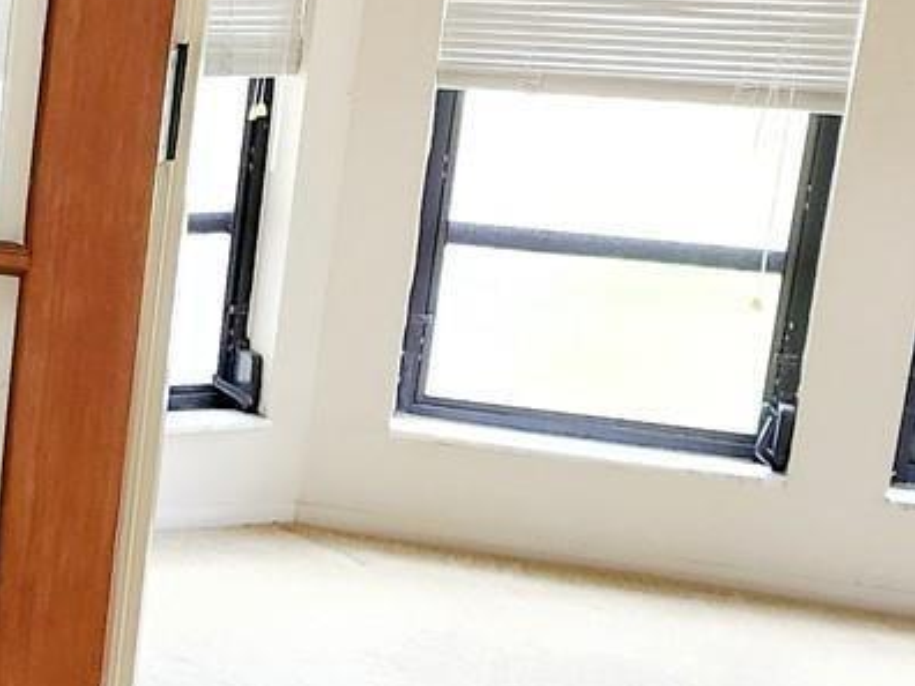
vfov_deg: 15.9
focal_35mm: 93
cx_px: -670
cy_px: 388
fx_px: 2458
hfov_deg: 17.6
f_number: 1.8
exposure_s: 1/120
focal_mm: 6.4
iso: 500
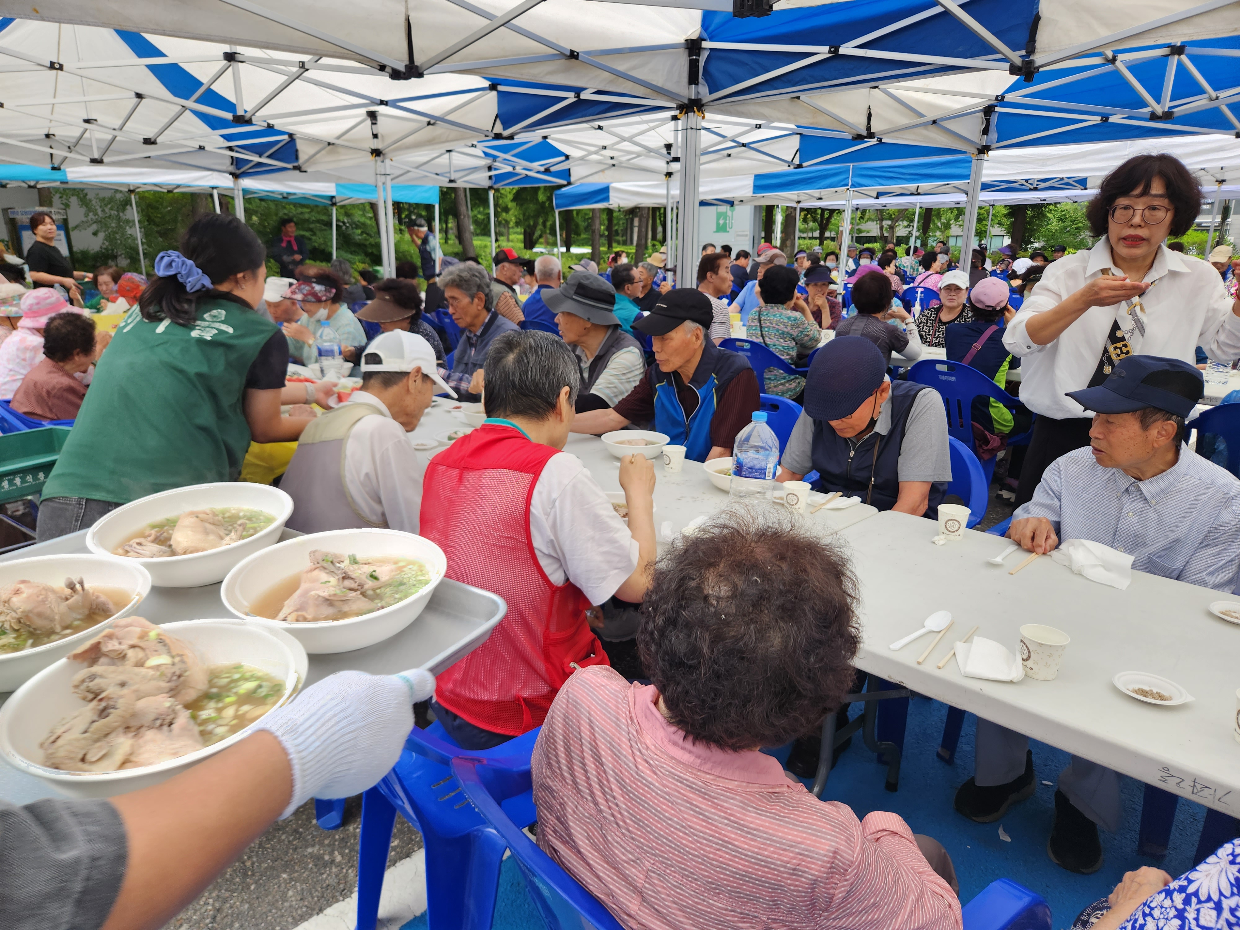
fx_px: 824
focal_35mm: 23
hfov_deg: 73.9
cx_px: 620
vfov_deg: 58.9
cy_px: 465
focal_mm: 5.4
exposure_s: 1/180
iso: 32
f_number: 1.8
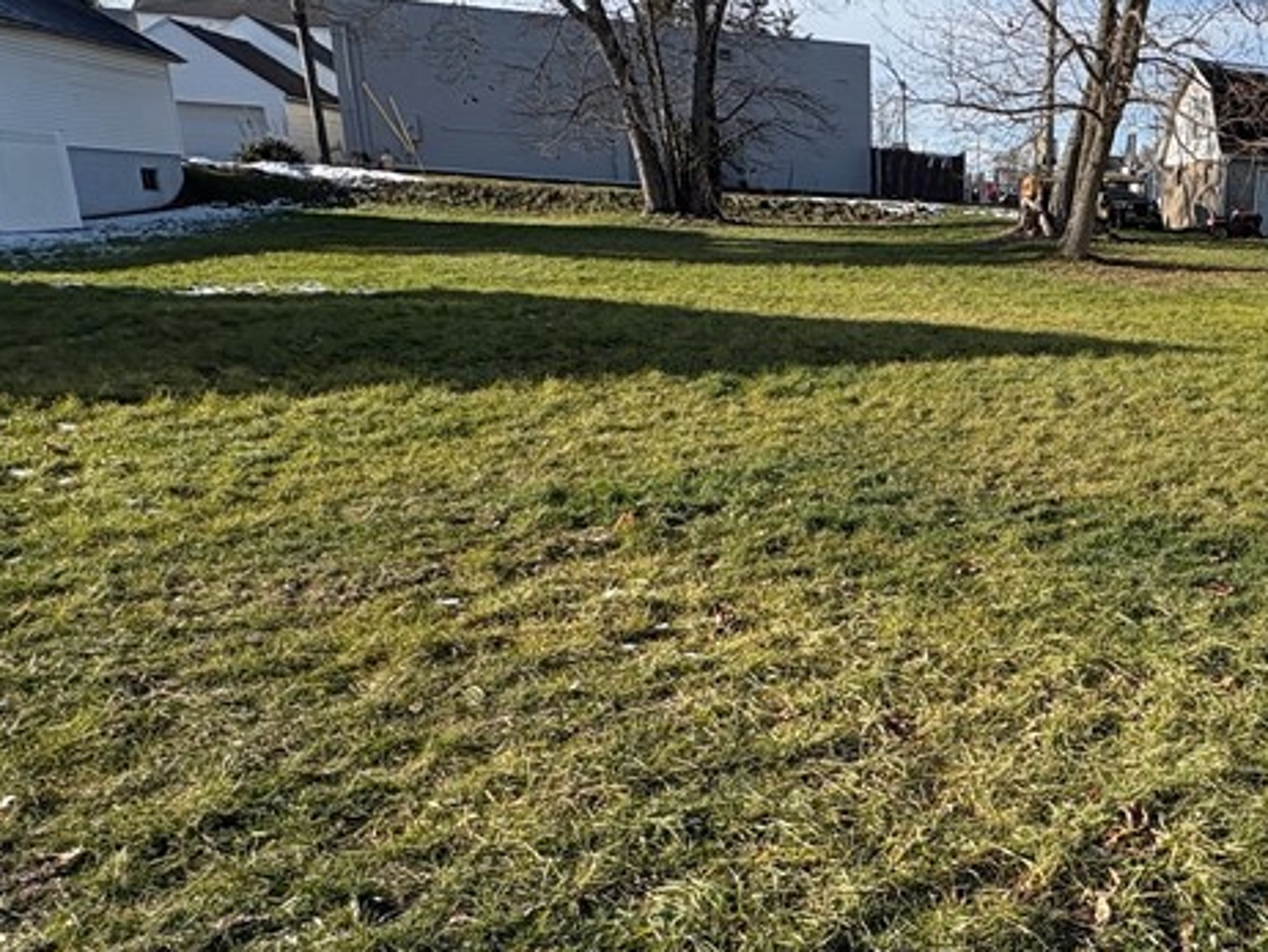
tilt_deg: -14.2
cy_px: 524
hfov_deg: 51.2
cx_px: 1153
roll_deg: -2.8
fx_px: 1136
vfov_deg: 45.4
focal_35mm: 31
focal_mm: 2.22
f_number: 2.2
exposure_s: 1/1299
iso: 64
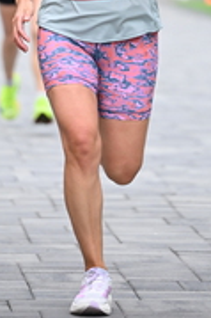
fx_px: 3928
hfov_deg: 3.1
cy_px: -160
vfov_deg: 4.6
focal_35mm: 446
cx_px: 33
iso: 1000
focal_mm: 145
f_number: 2.8
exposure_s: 1/2000
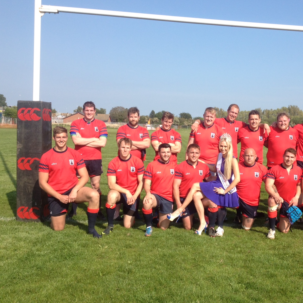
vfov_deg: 36.8
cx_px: 204
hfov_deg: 36.4
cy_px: 164
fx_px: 456
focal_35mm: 46
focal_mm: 4.28
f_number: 2.4
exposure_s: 1/1151
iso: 50
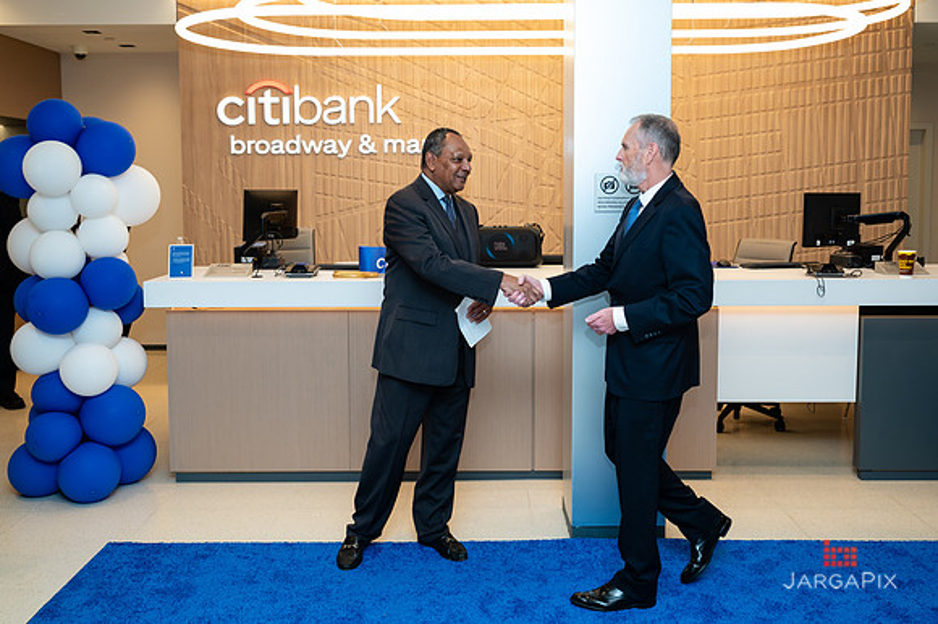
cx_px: 469
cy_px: 248
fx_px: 943
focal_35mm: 36
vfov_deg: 36.5
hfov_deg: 52.9
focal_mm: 30
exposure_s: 1/160
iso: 400
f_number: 4
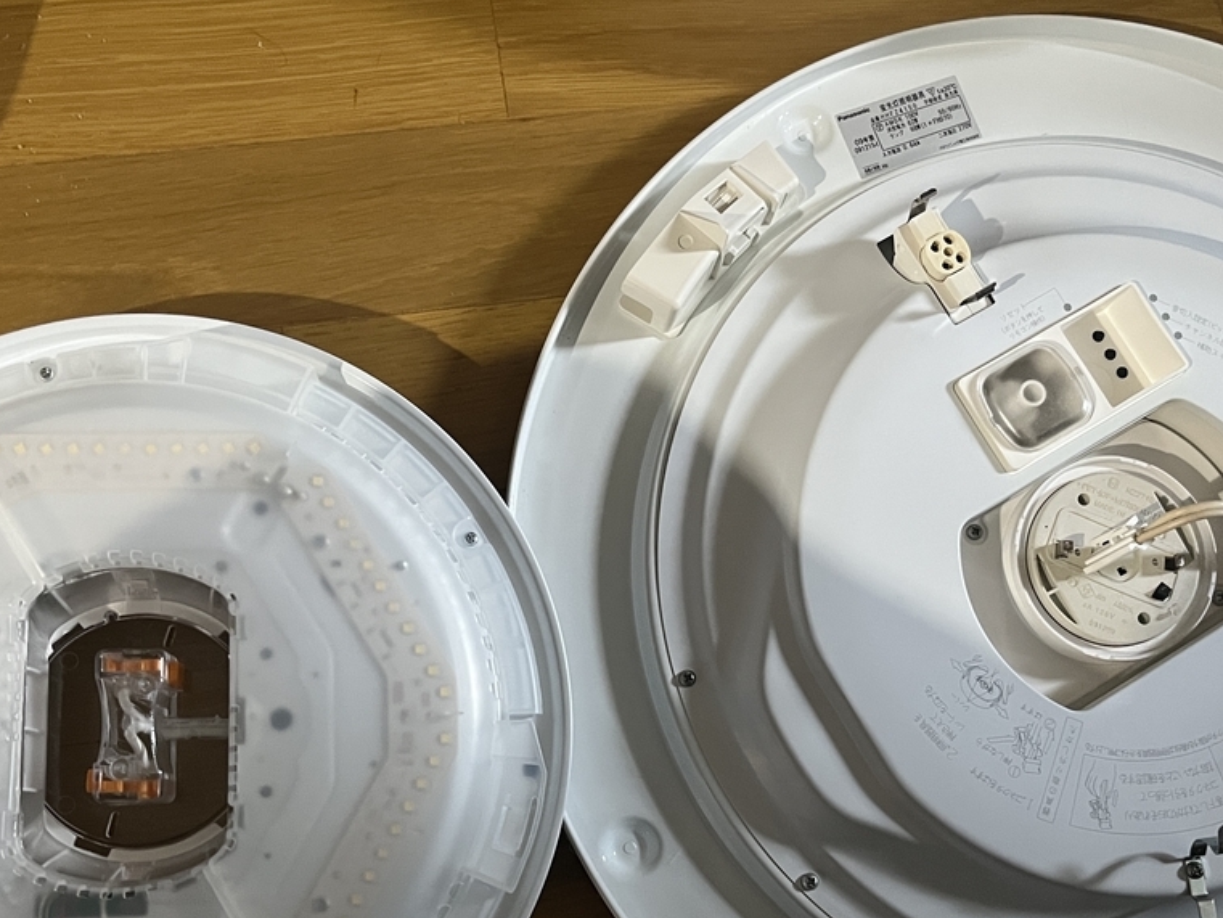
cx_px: 619
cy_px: 608
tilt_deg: -80.2
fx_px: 1449
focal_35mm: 41
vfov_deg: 34.8
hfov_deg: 45.8
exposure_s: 1/45
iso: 500
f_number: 1.6
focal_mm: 5.1
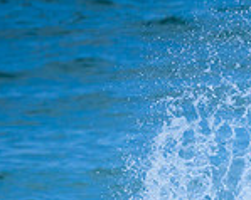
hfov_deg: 0.6
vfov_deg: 0.5
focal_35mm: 3437
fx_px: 25515
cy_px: 298
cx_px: 473
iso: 720
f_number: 6.3
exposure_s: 1/3200
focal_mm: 800
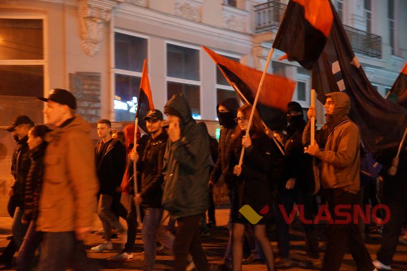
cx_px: 204
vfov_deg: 29.8
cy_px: 136
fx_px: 508
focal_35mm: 45
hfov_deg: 43.6
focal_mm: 30
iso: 3200
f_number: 4.5
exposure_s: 1/20
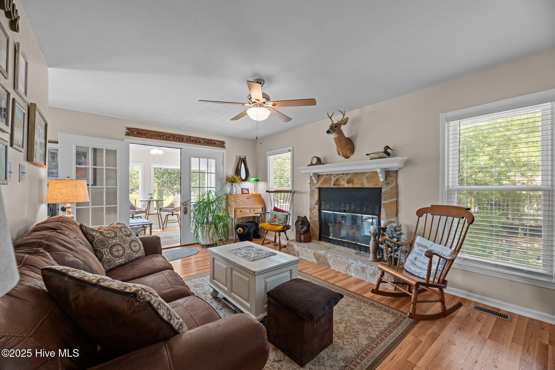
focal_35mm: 14
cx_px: 278
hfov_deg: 104.3
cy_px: 185
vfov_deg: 81.2
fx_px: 216
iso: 100
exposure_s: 1.3
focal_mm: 14
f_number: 9
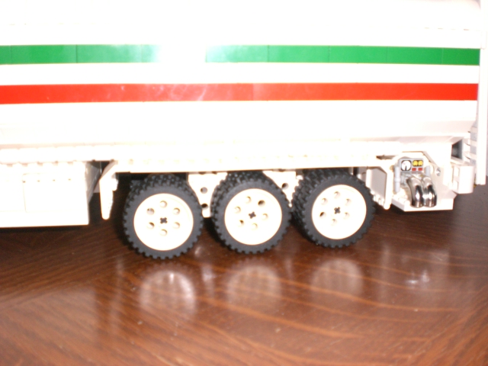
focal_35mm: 38
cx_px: 244
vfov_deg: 37.7
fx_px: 536
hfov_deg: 49.0
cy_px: 183
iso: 200
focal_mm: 6.3
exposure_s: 1/60
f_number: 3.1
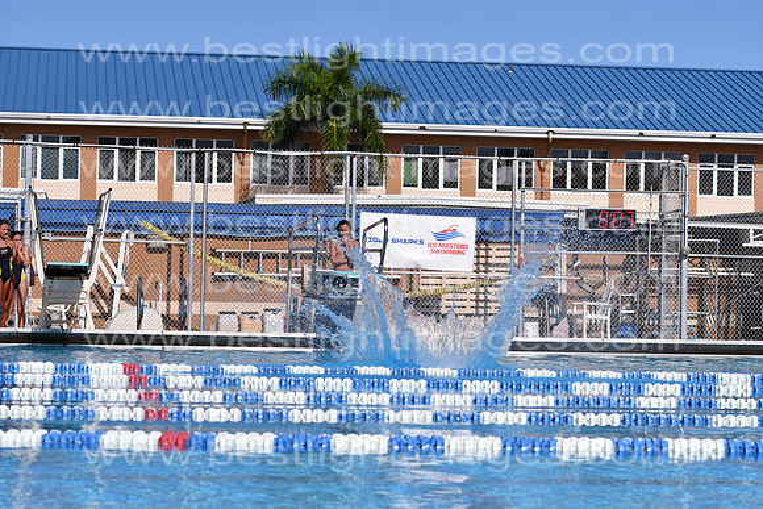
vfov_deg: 11.7
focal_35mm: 117
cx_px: 382
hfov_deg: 17.5
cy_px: 254
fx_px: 2480
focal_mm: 78
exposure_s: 1/8000
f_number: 4.5
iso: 220
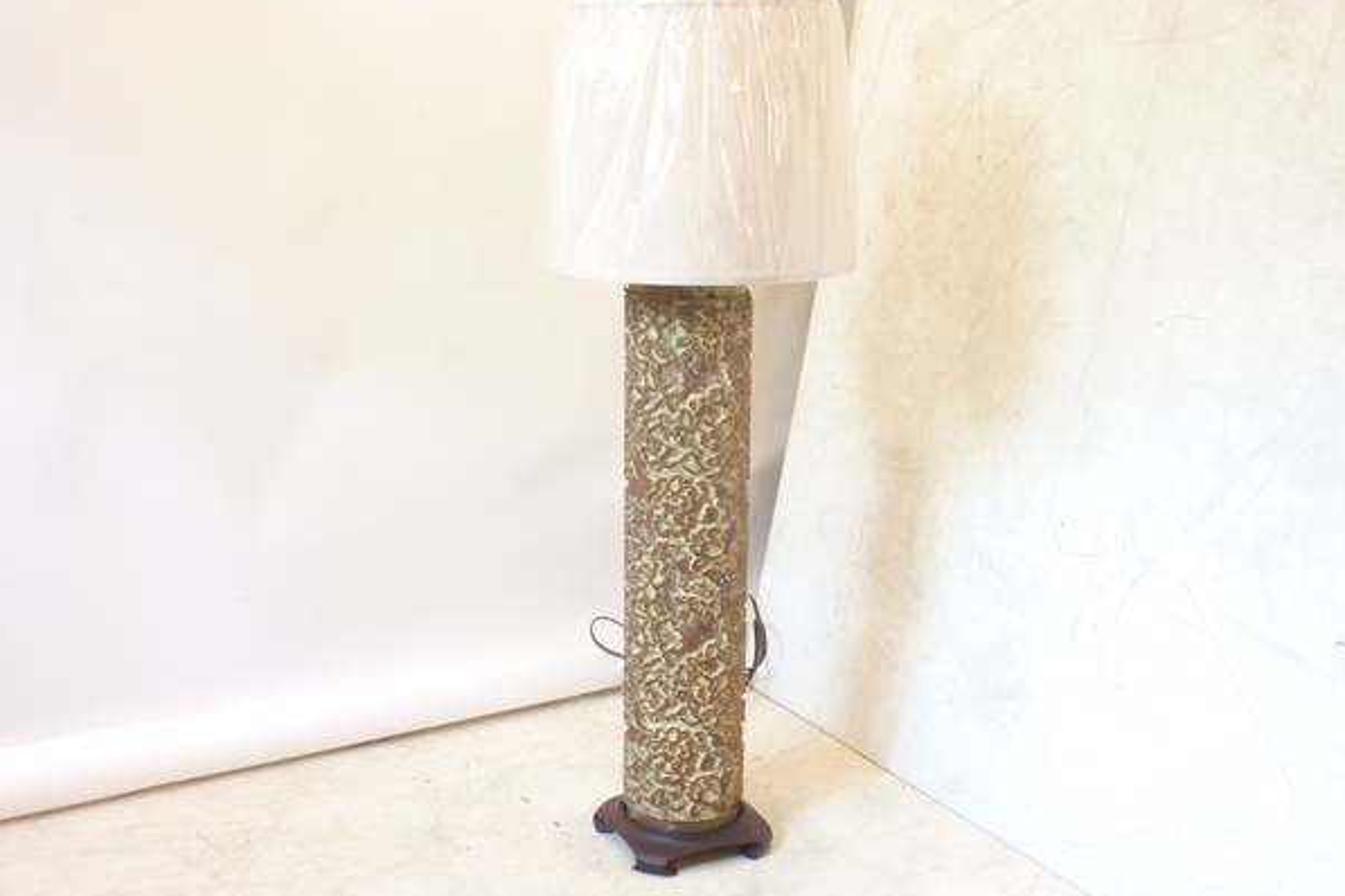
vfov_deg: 28.6
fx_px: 1756
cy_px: 410
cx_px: 674
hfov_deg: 41.9
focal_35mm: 47
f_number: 3.7
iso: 400
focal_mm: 7.3
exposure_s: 1/10
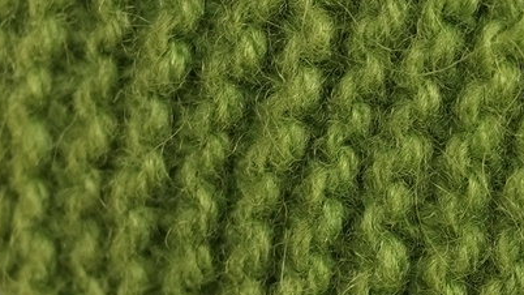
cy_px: 251
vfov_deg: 3.4
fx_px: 5001
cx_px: 731
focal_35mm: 360
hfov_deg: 5.9
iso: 400
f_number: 3.5
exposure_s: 1/100
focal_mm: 32
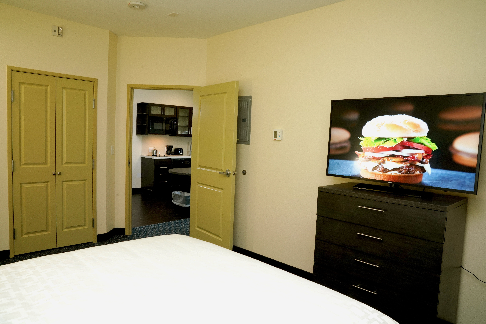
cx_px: 243
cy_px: 162
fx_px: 324
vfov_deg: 53.1
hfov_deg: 73.7
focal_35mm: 24
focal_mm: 24
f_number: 18
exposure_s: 1/4
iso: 500
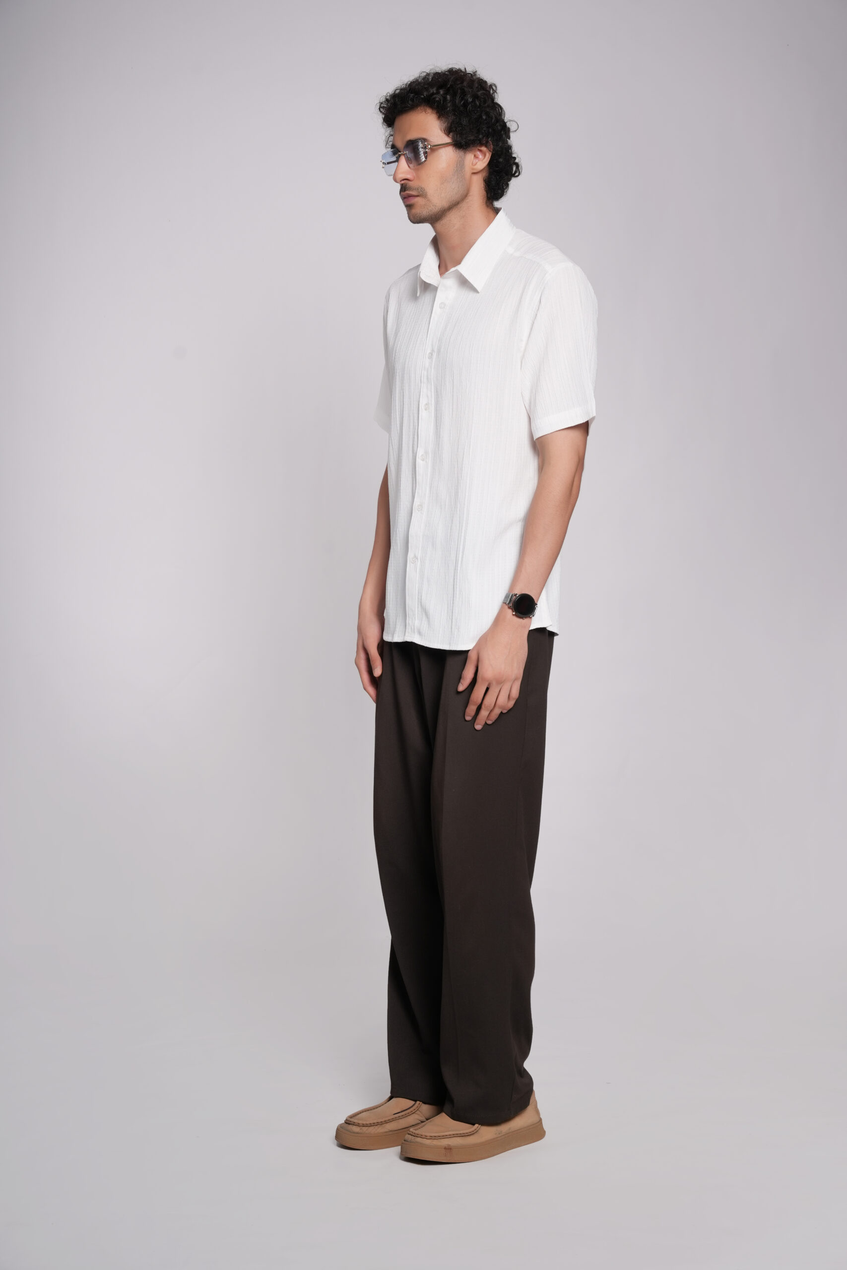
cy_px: 635
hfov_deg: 22.2
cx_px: 424
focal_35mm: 61
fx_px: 2156
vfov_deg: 32.8
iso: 200
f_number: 8
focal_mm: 61.1
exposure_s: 1/160
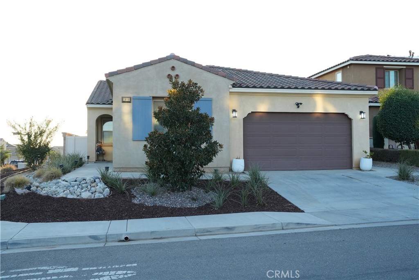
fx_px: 407
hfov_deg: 54.4
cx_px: 210
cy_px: 140
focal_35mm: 35
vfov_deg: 37.9
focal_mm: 35
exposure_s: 1/1600
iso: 2000
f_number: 4
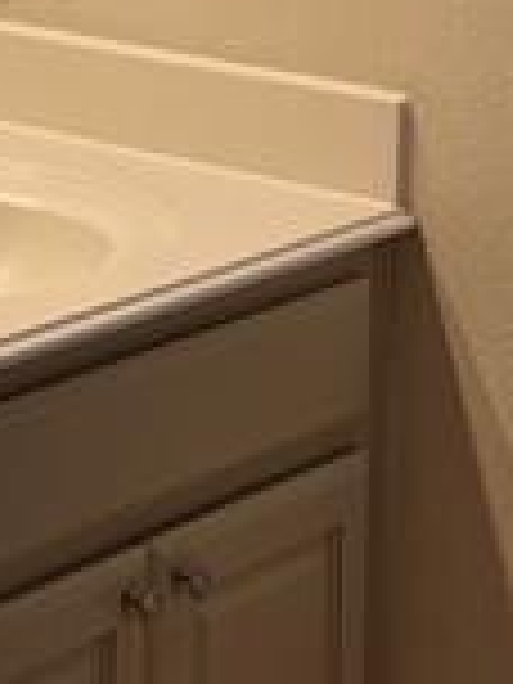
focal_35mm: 131
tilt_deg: -2.8
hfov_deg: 10.4
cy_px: -360
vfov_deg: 14.0
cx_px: -531
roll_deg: -0.7
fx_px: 2589
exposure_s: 1/120
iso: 40
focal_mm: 5.1
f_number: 1.6
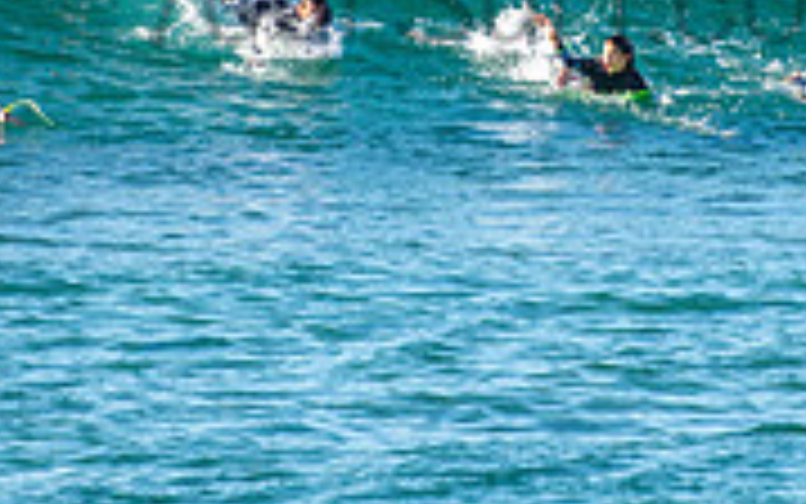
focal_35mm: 989
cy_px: -61
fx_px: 21731
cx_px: 594
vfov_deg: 1.3
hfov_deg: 2.1
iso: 110
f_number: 2.8
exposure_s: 1/1250
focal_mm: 200
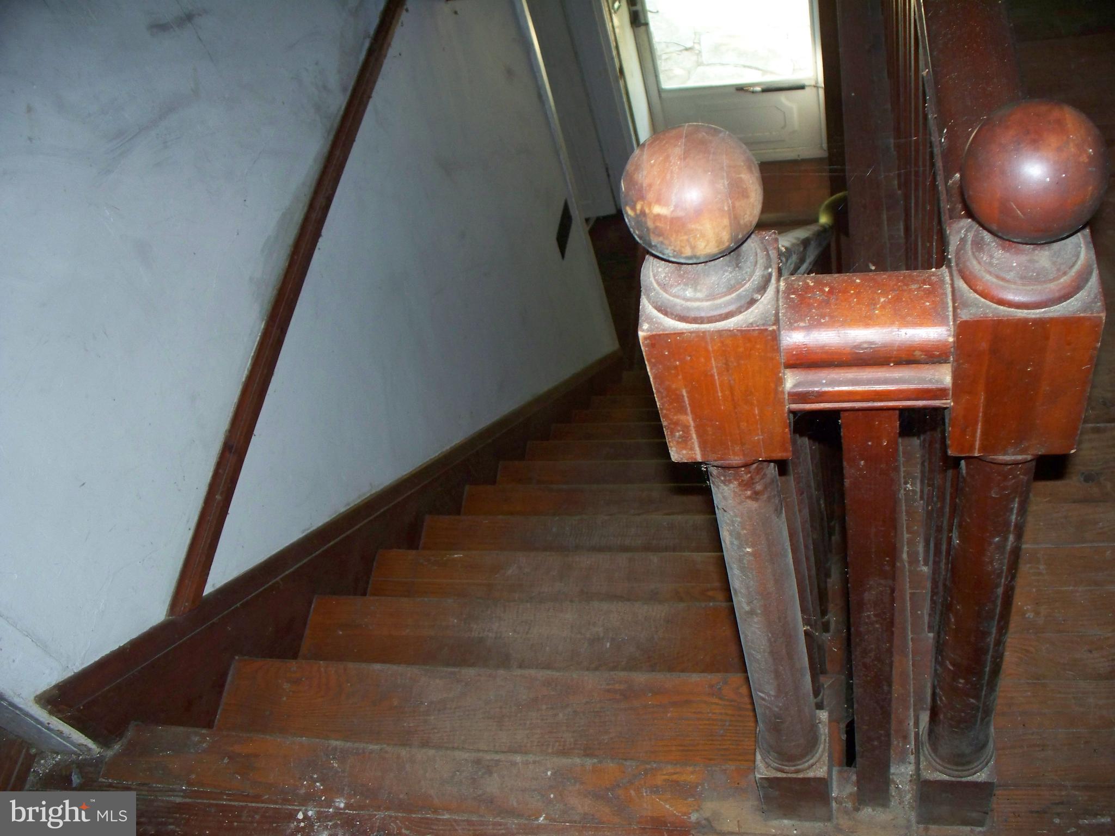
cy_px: 418
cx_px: 558
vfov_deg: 39.7
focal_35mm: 36
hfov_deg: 51.4
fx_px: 1160
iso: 200
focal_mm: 7.54
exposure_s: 1/30
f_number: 2.8
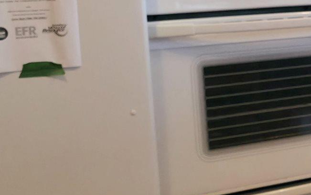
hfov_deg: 15.4
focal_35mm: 115
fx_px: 975
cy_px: 76
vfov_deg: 11.4
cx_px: 573
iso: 200
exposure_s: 1/120
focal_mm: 6.3
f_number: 1.7
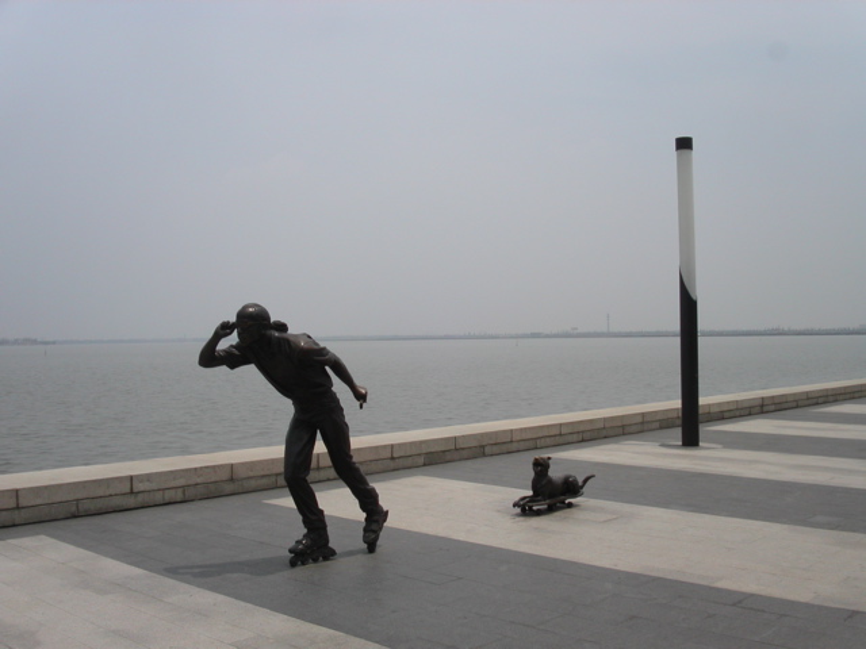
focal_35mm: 38
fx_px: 951
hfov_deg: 49.0
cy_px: 324
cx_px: 433
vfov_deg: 37.7
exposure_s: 1/750
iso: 100
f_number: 8
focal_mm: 7.8
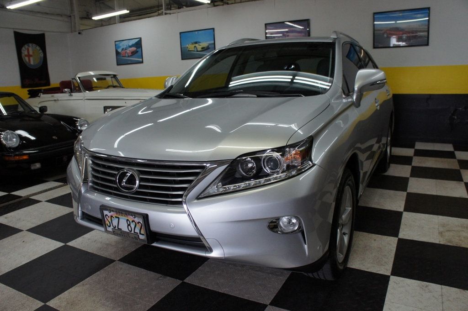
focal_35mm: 27
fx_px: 351
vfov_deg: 47.9
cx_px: 234
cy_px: 156
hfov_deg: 67.4
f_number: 4.5
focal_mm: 18
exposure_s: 1/250
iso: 1000
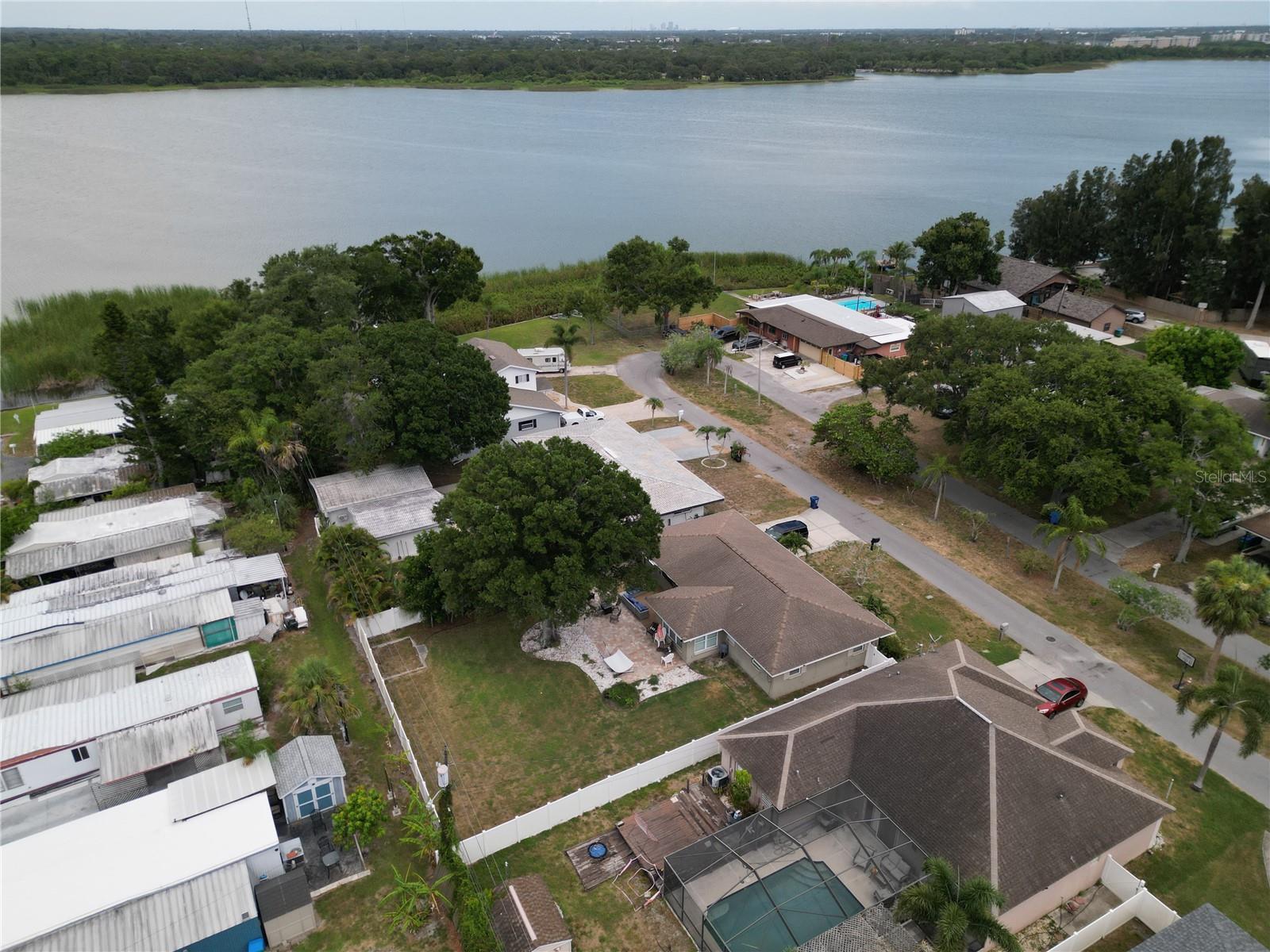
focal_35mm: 24
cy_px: 476
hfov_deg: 71.6
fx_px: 881
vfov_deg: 56.8
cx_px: 635
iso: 140
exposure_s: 1/160
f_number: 1.7
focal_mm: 6.72
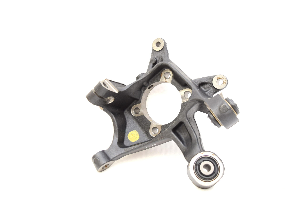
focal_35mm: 36
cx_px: 150
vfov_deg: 36.9
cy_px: 100
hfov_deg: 53.1
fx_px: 299
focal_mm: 24
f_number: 5
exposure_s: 1/100
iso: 400
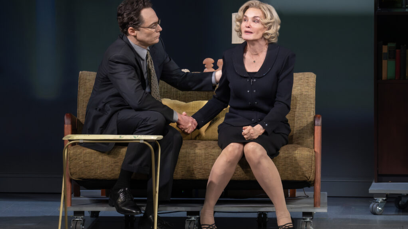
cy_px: 113
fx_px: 3073
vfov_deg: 4.3
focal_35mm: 284
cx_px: 204
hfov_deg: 7.6
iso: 2500
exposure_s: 1/320
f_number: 5.6
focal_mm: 180
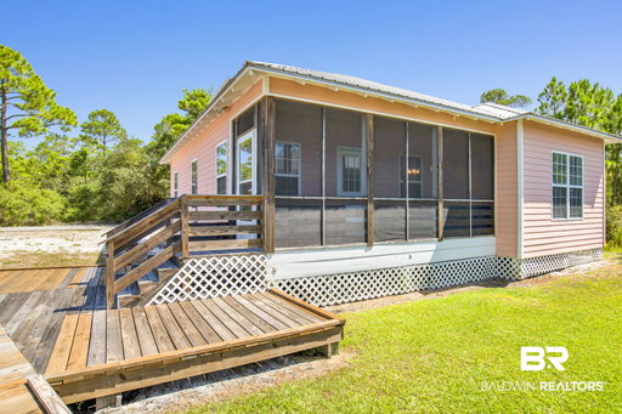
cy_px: 207
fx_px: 328
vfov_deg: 64.5
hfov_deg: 86.9
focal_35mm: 19
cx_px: 311
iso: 200
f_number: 11
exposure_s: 1/250
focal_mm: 19
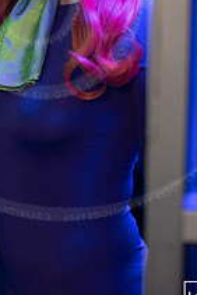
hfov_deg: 7.6
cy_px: 39
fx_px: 1483
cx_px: 48
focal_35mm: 181
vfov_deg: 11.3
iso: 500
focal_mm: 85
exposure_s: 1/200
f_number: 1.3
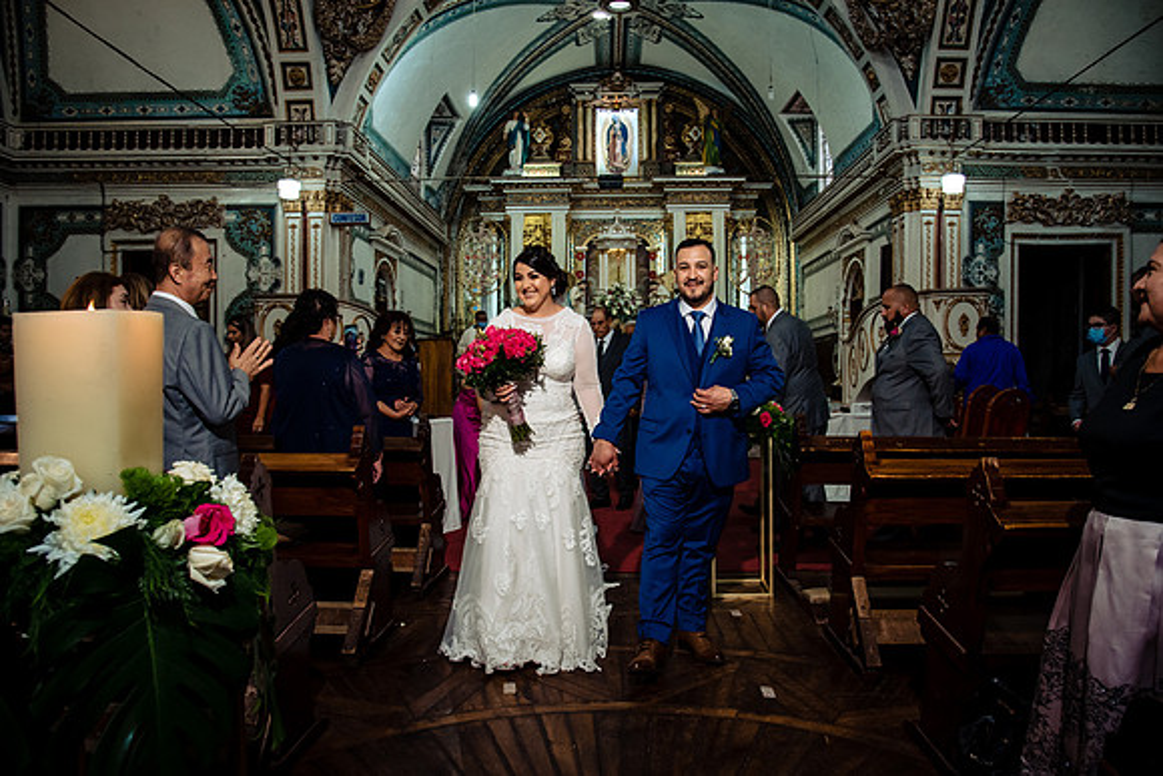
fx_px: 814
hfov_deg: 71.1
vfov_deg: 51.0
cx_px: 582
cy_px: 388
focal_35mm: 25
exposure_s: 1/100
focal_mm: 24
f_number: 6.3
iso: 2000
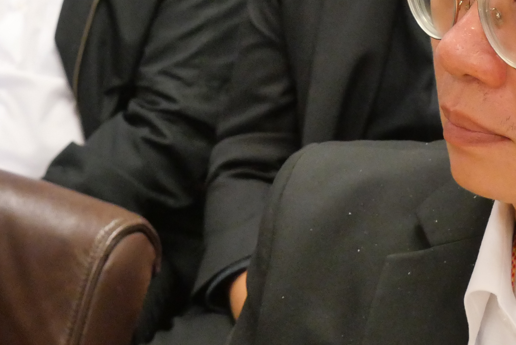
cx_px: 23
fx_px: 1678
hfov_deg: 17.2
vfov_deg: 11.5
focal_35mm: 117
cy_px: -76
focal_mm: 22
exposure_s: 1/100
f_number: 5.6
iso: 3200
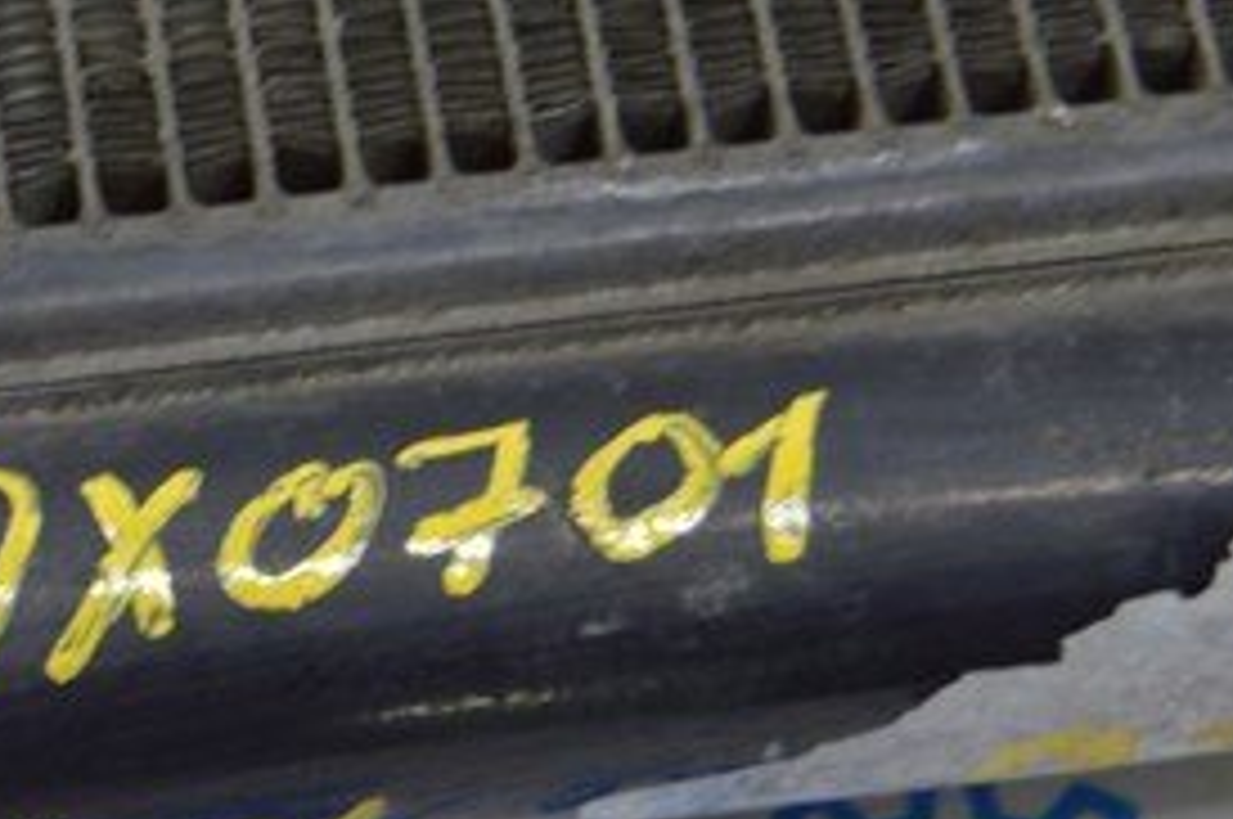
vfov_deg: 8.2
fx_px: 5747
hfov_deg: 12.2
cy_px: 367
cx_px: 225
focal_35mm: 168
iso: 400
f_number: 5.6
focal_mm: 48
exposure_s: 1/20
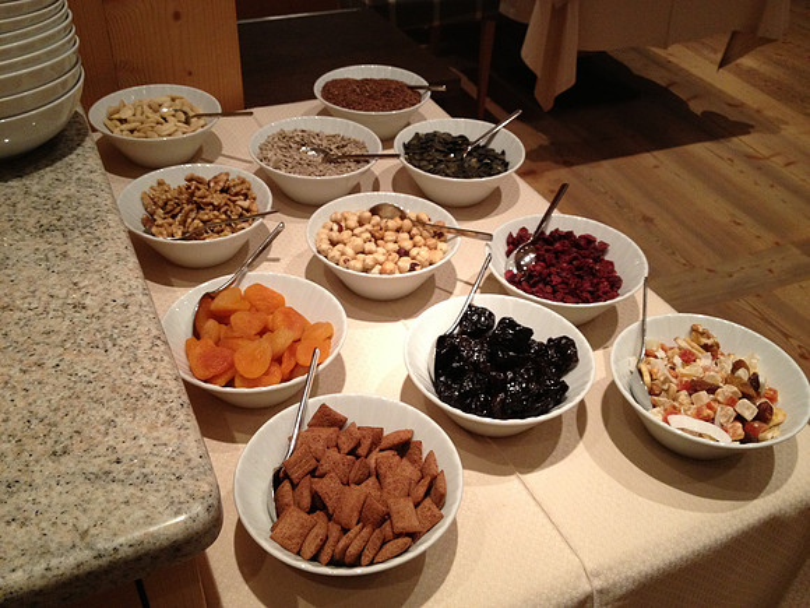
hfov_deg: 52.6
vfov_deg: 40.7
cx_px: 405
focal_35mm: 35
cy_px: 304
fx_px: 819
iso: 160
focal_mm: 4.28
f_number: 2.4
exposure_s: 1/20
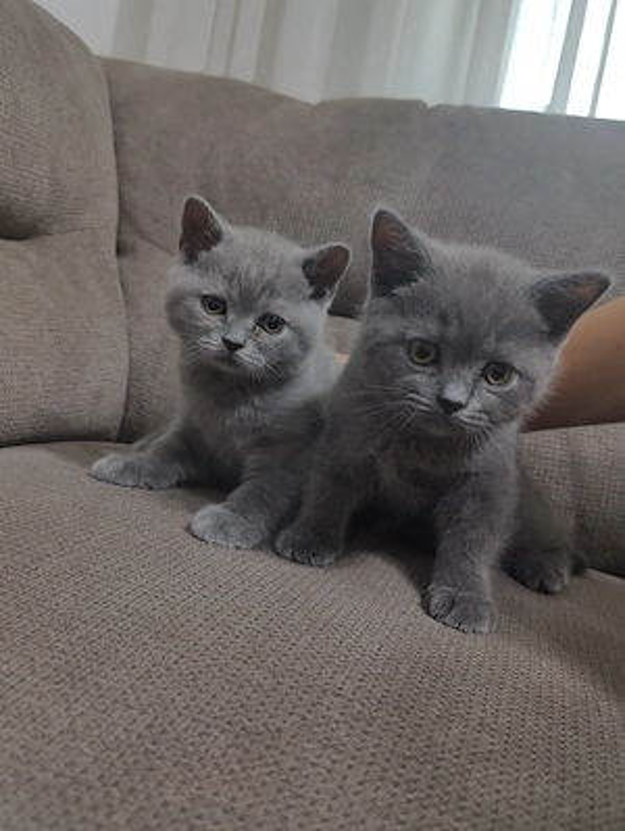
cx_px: 312
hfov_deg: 51.4
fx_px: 649
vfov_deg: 65.3
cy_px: 416
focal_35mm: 27
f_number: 1.8
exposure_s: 1/45
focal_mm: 6.06
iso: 200
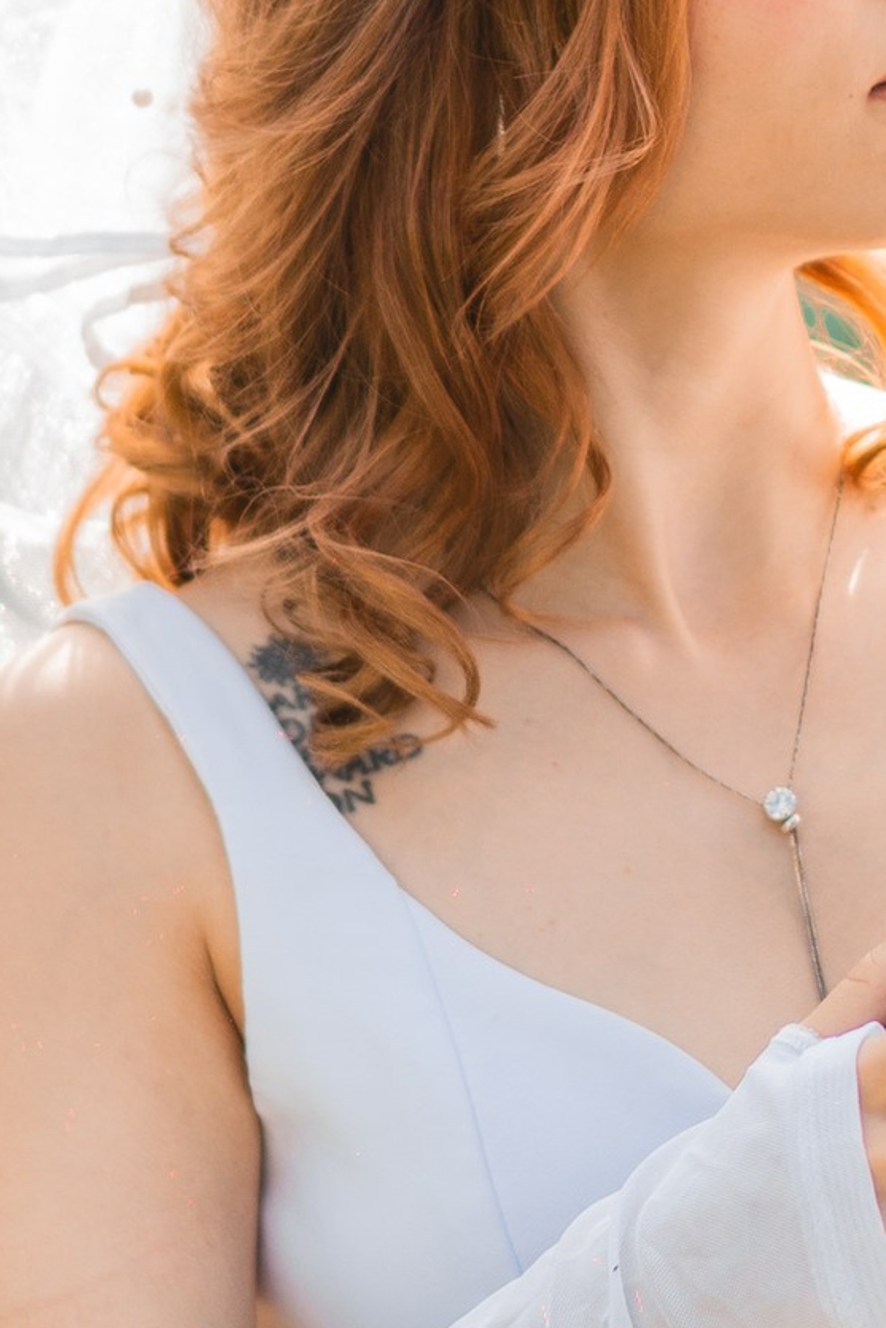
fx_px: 9335
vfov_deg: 8.1
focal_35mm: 253
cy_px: 790
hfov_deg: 5.4
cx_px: 1317
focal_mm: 55
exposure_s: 1/1000
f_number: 1.8
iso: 160
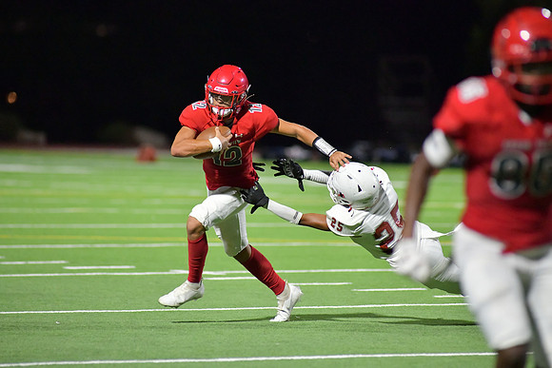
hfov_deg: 6.9
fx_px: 4601
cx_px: 276
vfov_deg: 4.6
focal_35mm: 300
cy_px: 184
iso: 9000
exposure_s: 1/1250
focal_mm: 300
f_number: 4
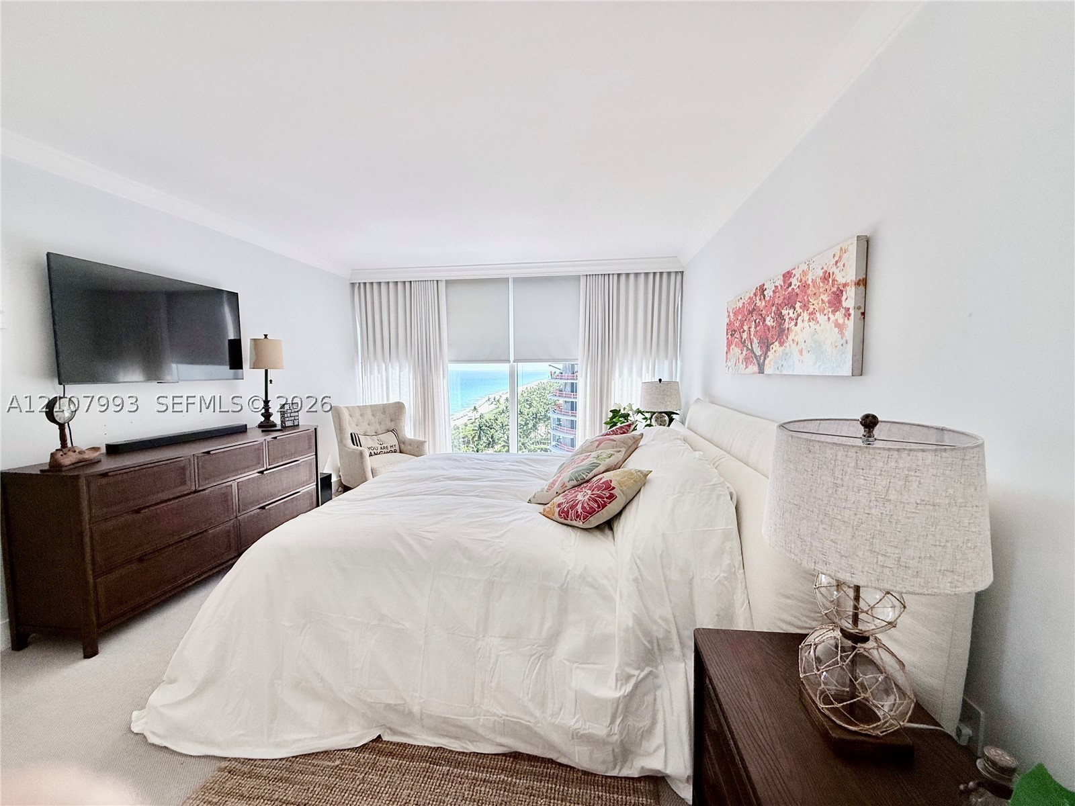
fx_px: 435
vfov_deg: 85.7
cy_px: 403
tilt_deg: -4.7
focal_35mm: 14
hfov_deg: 102.1
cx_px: 538
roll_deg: +0.5
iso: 64
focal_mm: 2.22
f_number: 2.2
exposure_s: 1/321
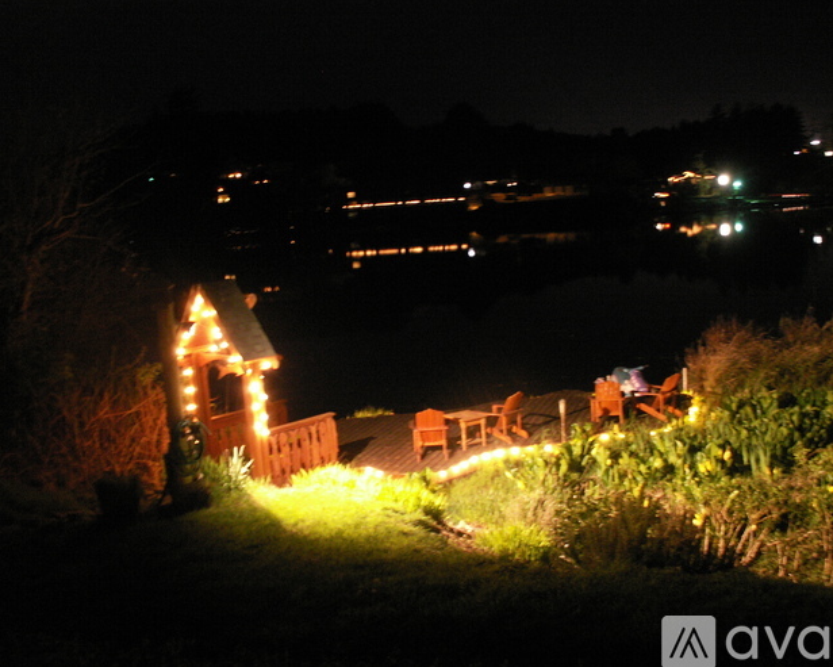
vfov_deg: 40.1
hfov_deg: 49.1
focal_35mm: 37
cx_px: 429
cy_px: 331
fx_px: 912
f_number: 2.8
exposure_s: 2
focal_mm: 5.86
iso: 160
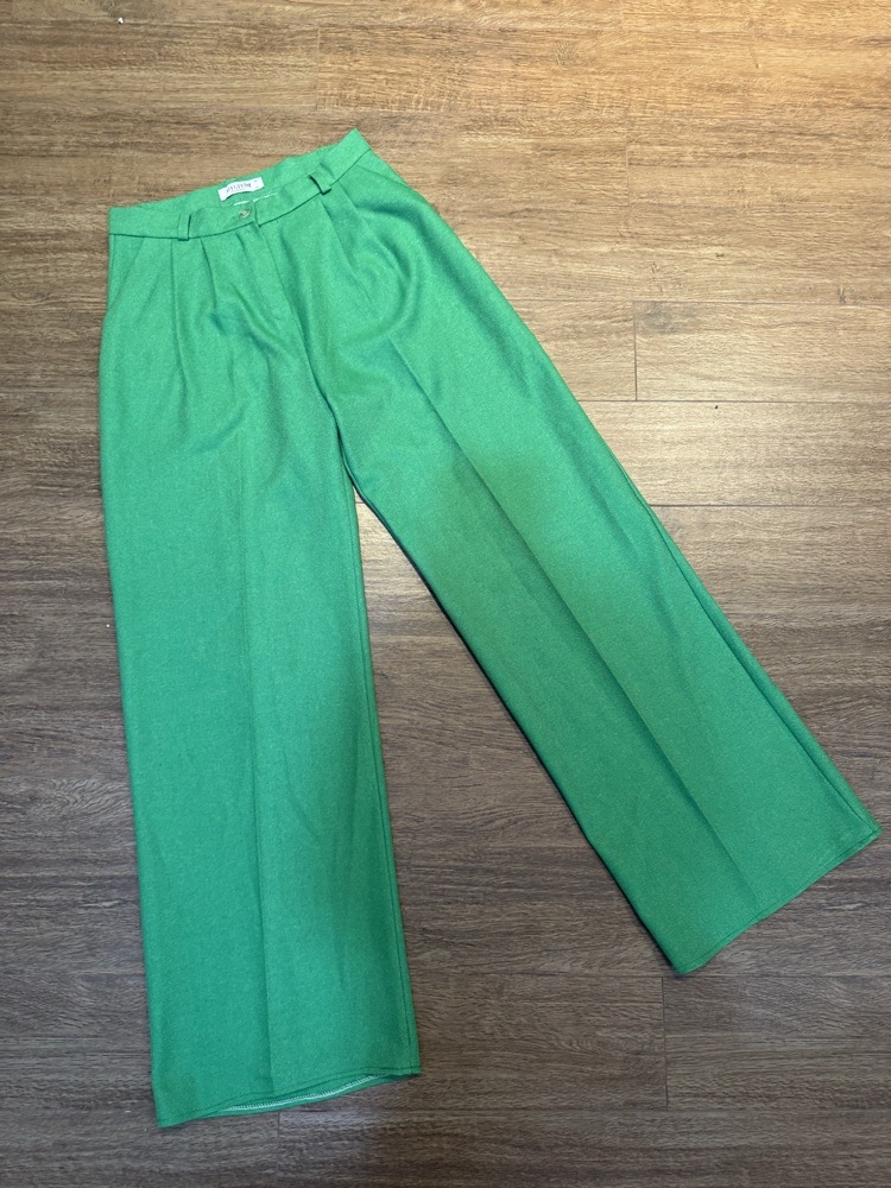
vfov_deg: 71.6
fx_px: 824
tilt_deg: -79.3
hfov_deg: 56.8
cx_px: 446
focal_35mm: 24
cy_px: 594
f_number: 1.78
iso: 320
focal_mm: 6.76
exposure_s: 1/50
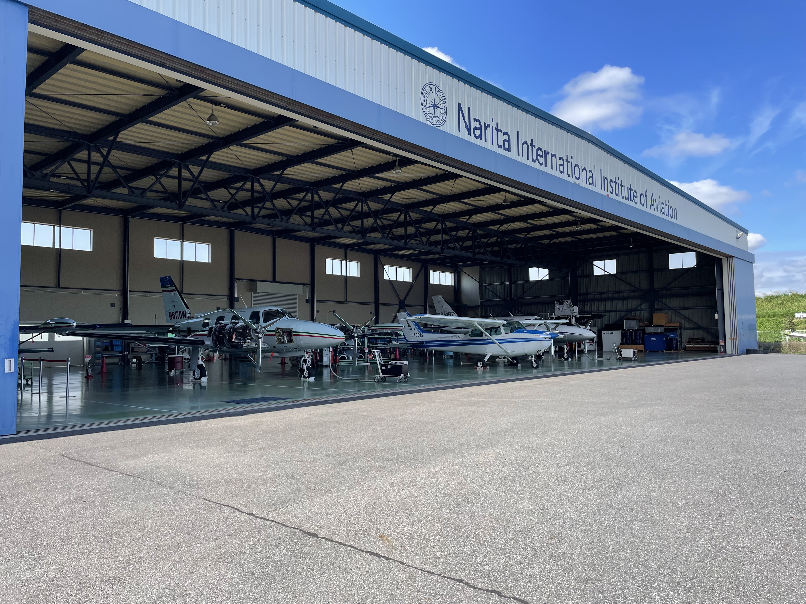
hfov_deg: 67.3
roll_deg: +1.0
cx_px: 403
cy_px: 302
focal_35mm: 26
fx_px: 605
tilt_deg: +4.6
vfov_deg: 53.1
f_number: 1.6
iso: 32
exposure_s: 1/1553
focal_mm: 4.2
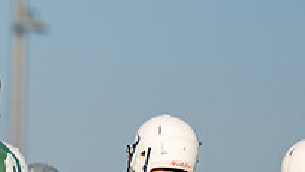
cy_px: 225
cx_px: -132
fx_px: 6522
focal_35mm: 806
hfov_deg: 2.7
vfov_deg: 1.5
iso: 200
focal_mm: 200
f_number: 2.8
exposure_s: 1/4000
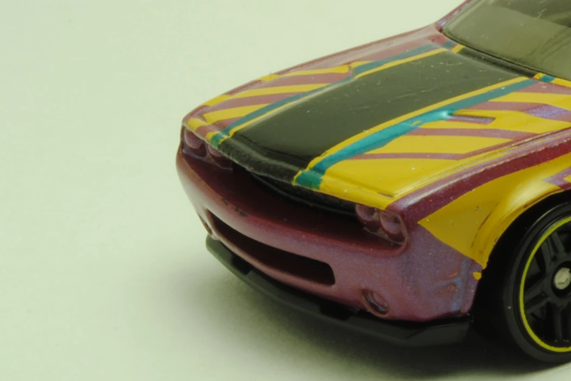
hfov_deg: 11.0
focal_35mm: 184
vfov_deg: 7.5
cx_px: 678
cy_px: 95
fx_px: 2919
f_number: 32
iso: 100
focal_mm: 46
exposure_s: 1.3
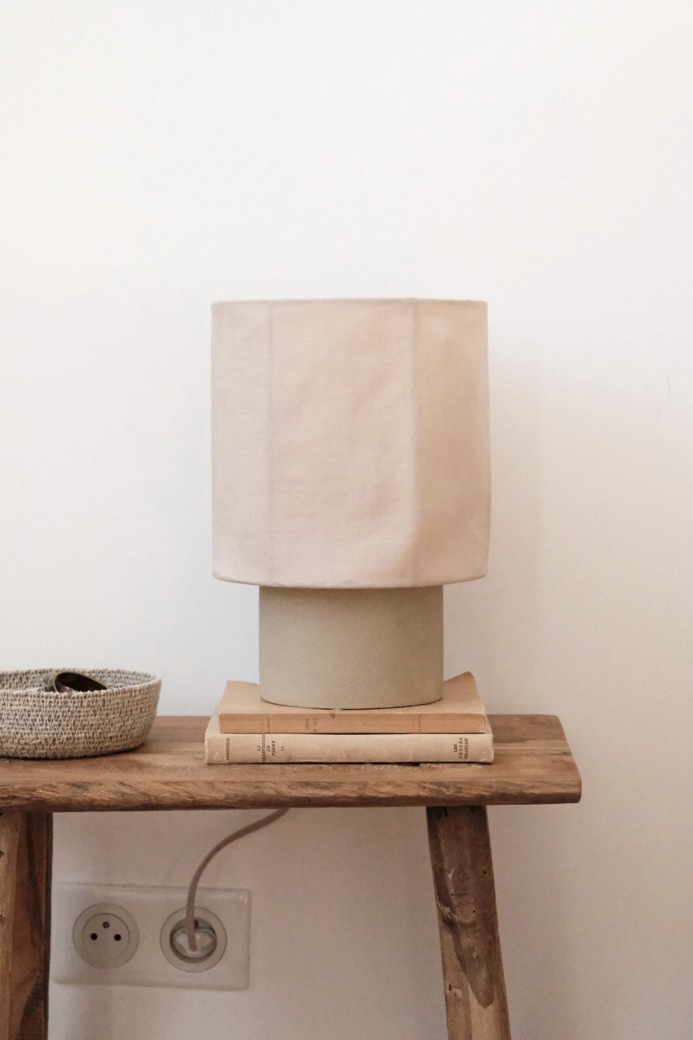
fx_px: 1530
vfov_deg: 37.5
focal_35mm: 53
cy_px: 520
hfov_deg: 25.5
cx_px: 346
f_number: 4
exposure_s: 1/52
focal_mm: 35
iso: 1600
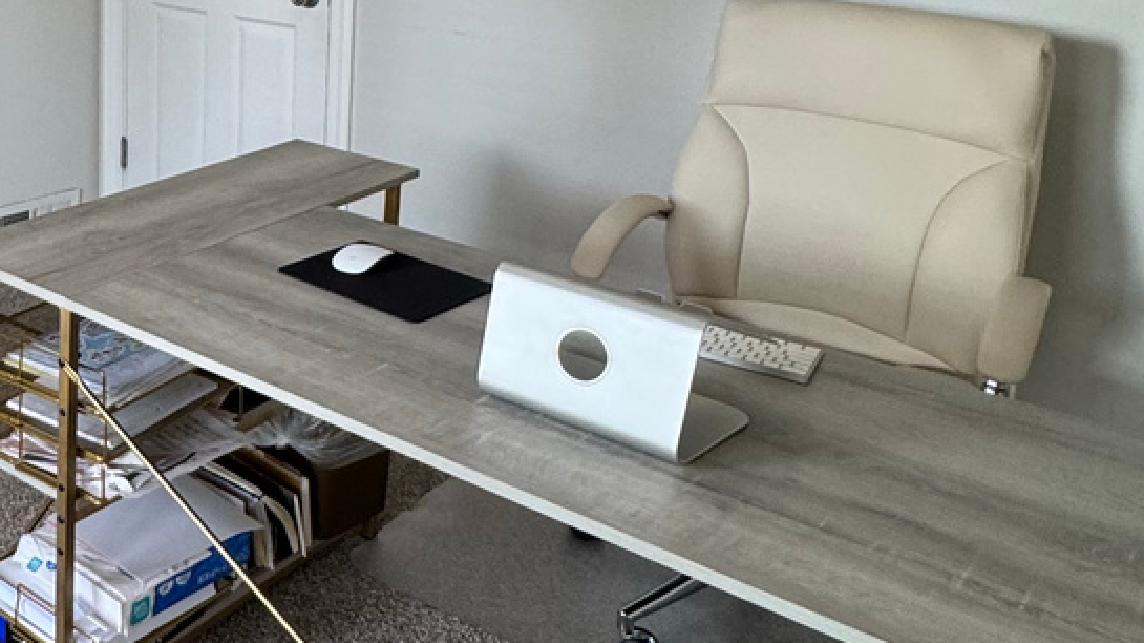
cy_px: 25
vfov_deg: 26.4
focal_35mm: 43
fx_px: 1304
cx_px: 38
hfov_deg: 42.0
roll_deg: +0.7
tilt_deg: -10.9
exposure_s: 1/60
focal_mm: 2.22
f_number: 2.2
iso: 200
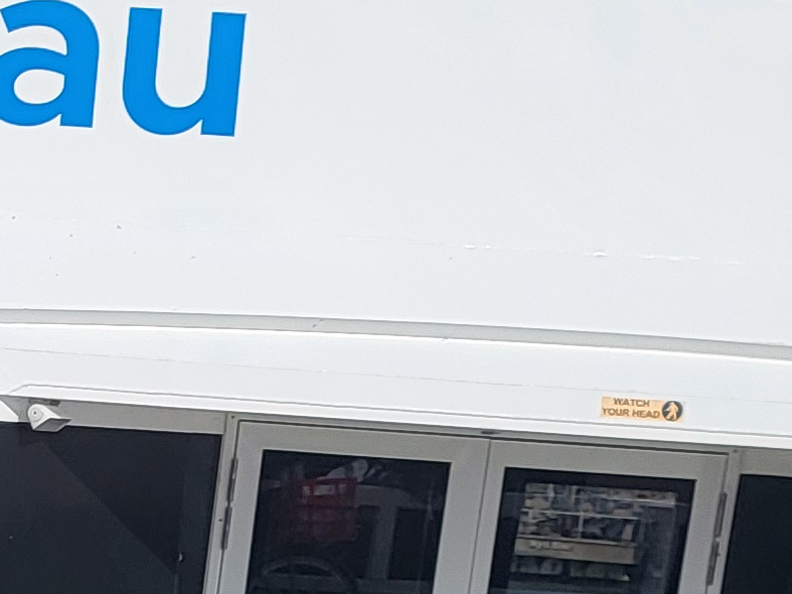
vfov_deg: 11.5
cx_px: -550
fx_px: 2791
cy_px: 936
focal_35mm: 122
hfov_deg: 14.5
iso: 40
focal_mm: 5
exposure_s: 1/5314
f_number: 1.8
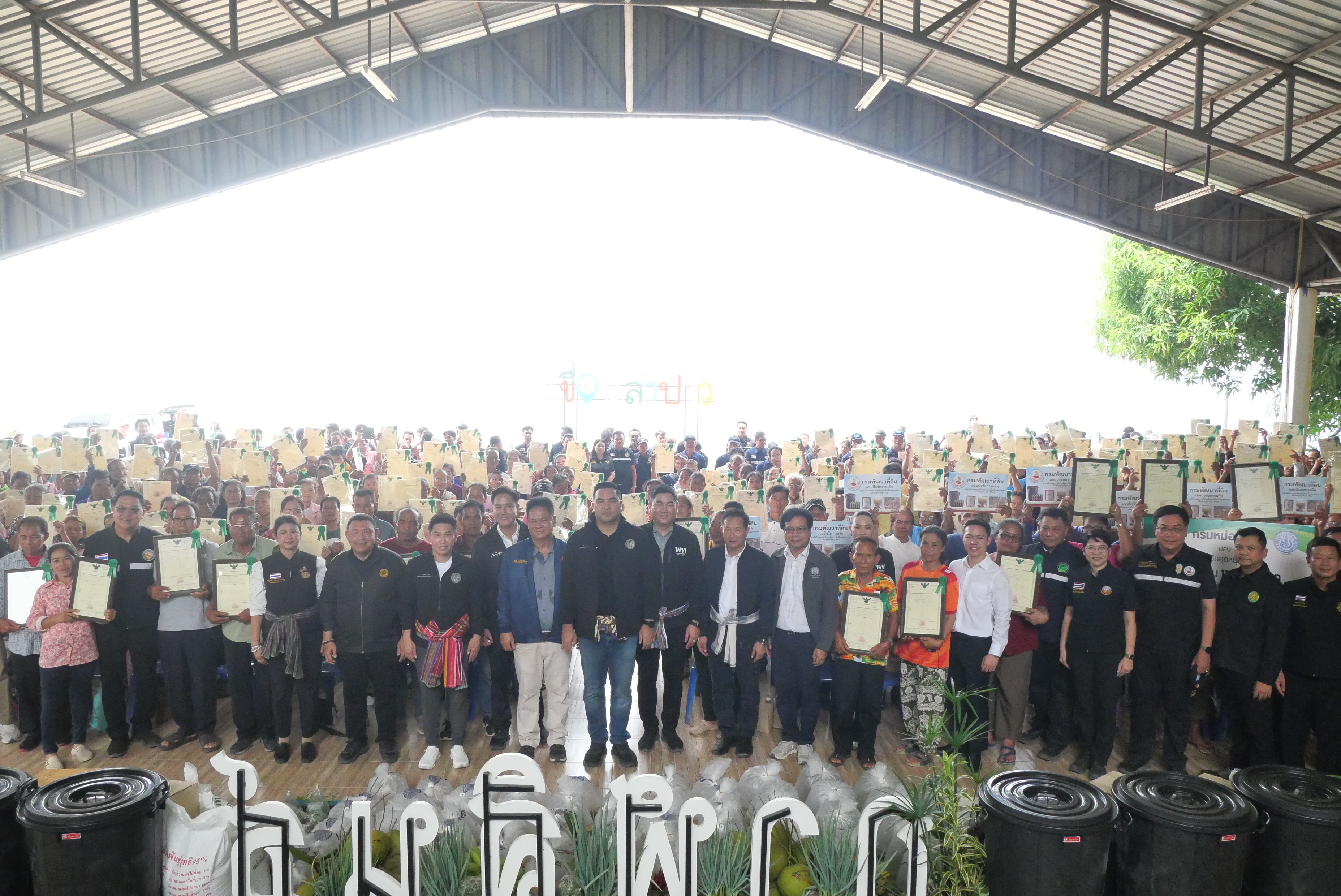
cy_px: 448
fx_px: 895
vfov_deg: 53.2
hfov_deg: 73.7
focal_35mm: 24
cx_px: 670
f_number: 7.1
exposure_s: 1/500
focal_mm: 12
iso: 3200
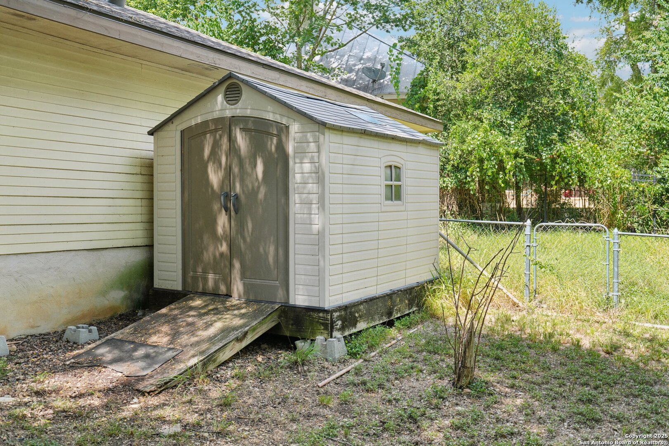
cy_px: 223
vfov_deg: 37.9
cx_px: 334
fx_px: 650
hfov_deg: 54.4
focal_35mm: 35
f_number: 8
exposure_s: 1/45
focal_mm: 35
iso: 200
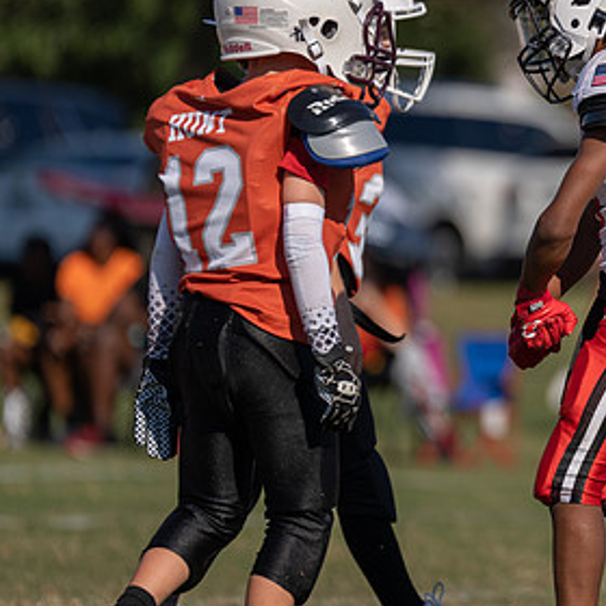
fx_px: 9071
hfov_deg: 3.8
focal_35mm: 458
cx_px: 644
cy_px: 257
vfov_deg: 3.8
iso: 125
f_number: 2.8
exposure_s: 1/4000
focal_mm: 200
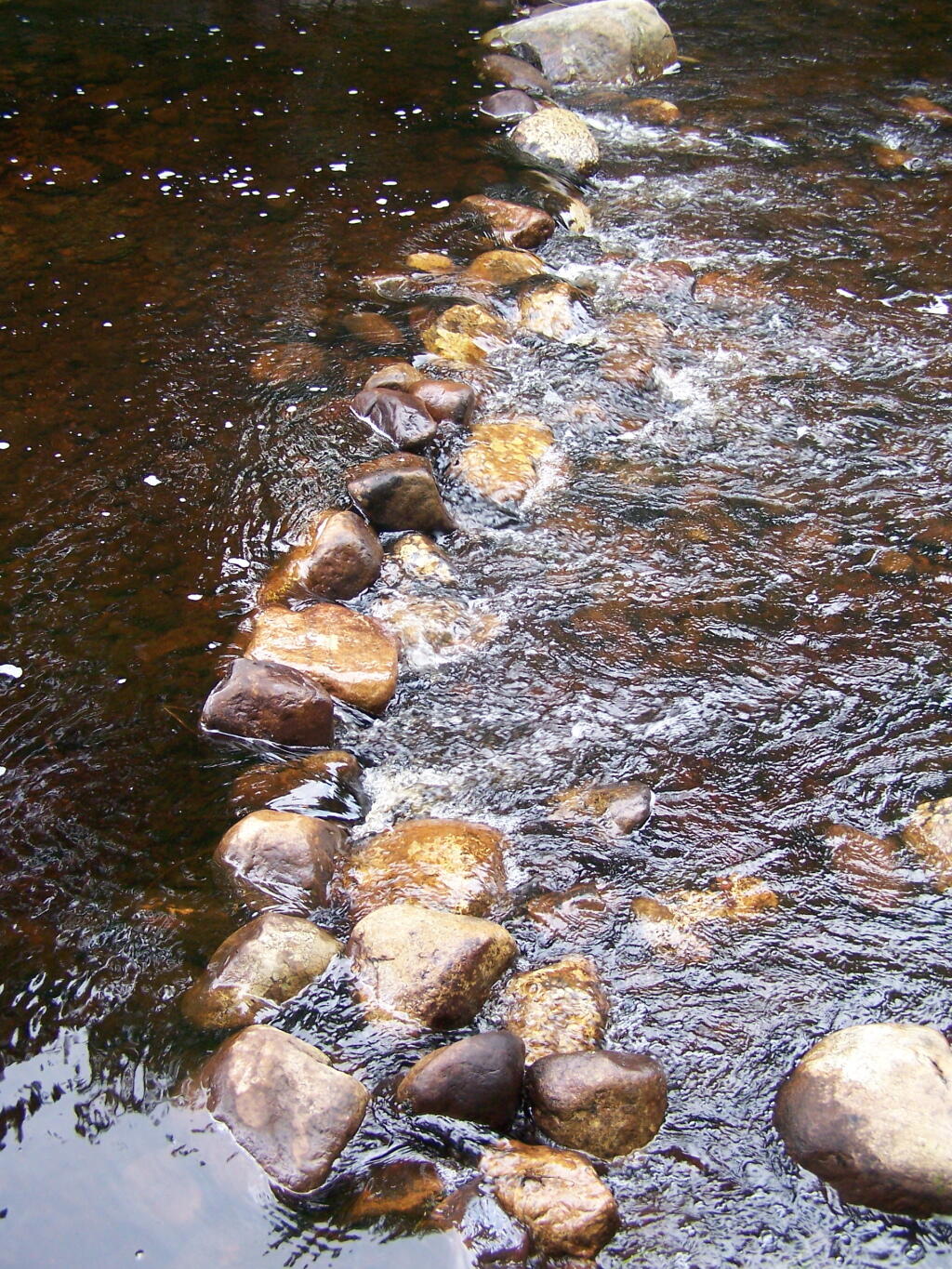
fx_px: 1393
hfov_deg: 37.7
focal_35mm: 38
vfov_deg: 49.0
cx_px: 476
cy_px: 634
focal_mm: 6.3
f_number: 2.8
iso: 200
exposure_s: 1/125
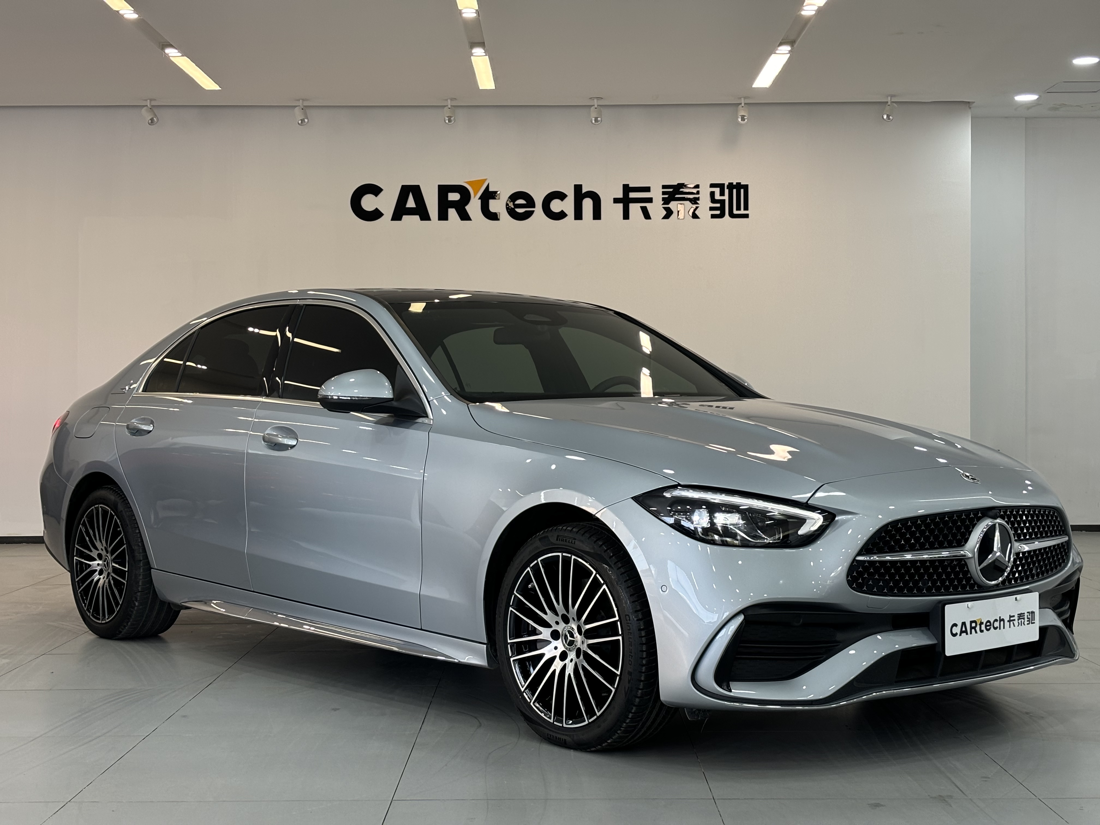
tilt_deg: -0.8
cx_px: 550
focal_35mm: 52
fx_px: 1652
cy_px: 412
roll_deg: +0.6
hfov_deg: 36.8
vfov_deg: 28.0
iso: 40
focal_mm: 5.96
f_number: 1.6
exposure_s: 1/102
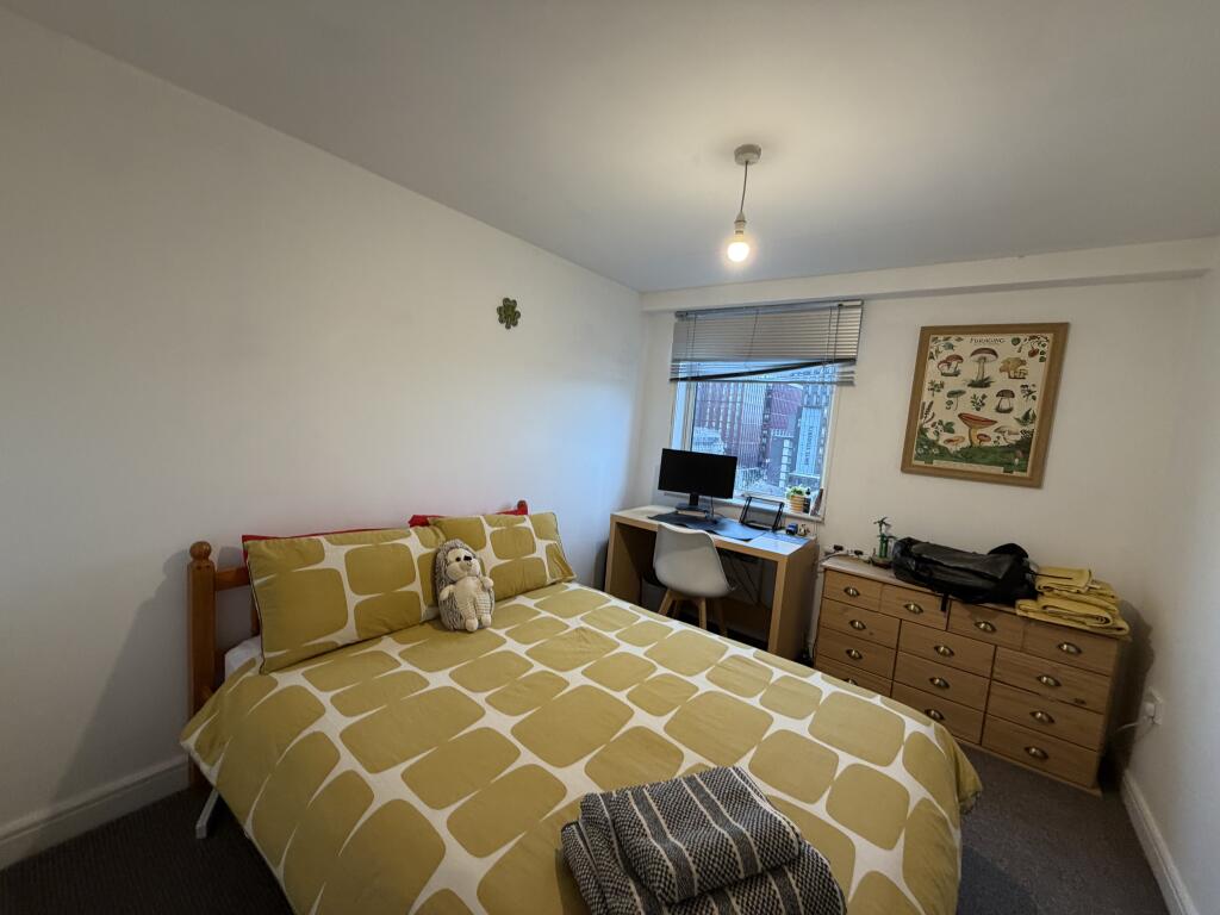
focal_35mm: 14
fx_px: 493
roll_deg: -3.5
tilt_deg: -3.5
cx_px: 610
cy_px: 458
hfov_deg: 102.1
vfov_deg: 85.7
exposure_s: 1/50
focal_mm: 2.22
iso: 250
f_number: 2.2
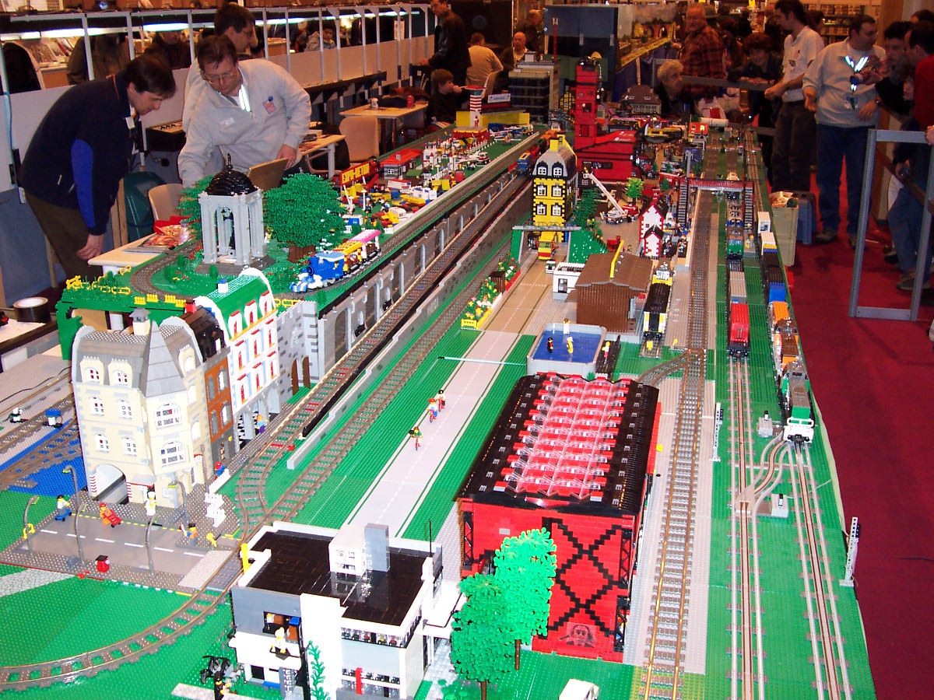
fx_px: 998
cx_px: 467
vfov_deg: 38.7
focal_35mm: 37
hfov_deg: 50.1
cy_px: 350
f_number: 2.8
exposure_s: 1/60
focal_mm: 5.6
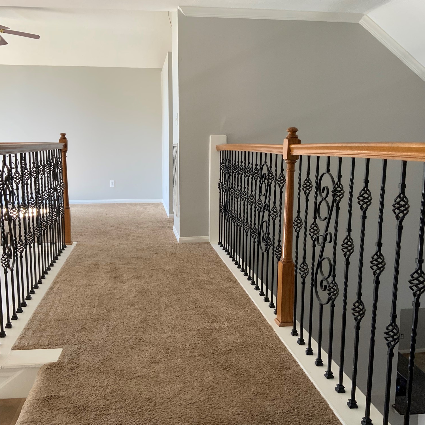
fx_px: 486
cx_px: 206
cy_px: 212
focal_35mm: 35
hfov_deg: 47.2
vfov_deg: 47.2
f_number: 1.8
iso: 64
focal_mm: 3
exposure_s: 1/86
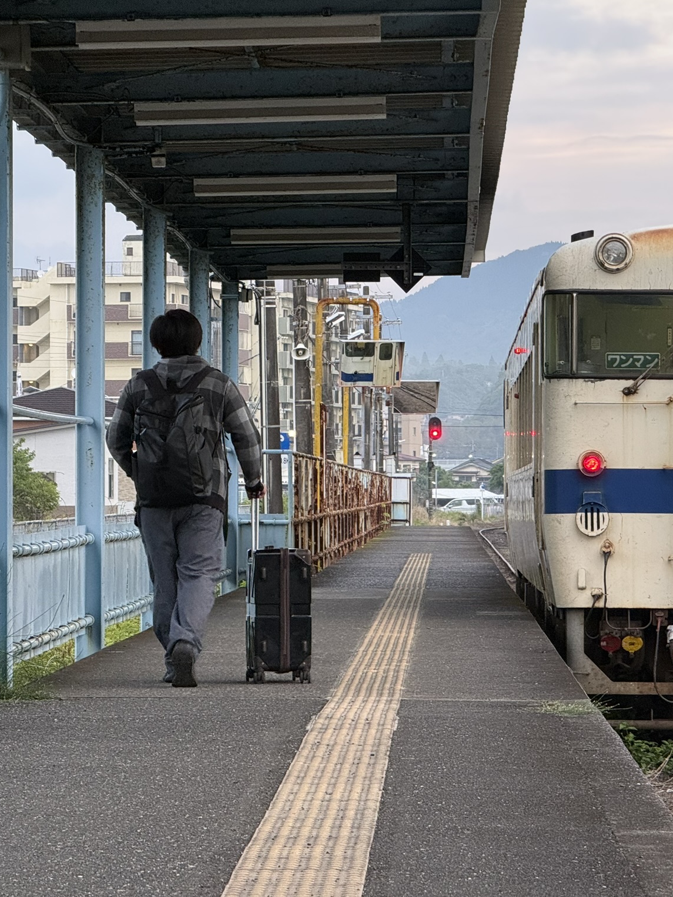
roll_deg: -0.3
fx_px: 4172
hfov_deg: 9.2
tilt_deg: +0.5
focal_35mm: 161
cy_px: 447
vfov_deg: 12.3
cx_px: 508
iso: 200
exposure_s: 1/99
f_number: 2.8
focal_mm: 15.66
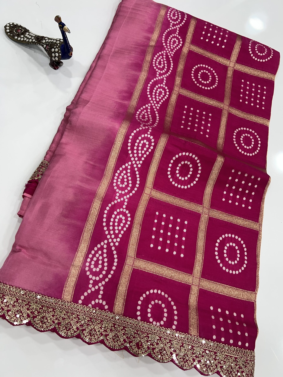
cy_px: 188
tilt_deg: -67.5
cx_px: 142
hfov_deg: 53.1
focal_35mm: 26
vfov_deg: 67.3
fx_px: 283
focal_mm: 5.7
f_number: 1.5
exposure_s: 1/100
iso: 50
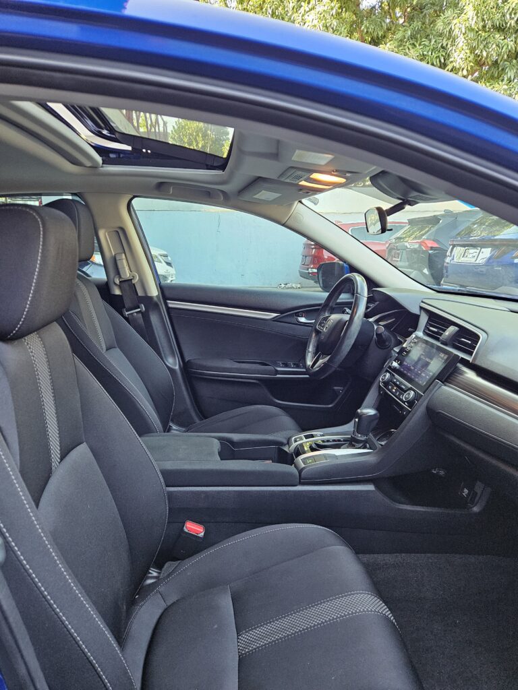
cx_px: 259
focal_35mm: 23
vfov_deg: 73.9
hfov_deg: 58.9
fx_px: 459
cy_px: 345
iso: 500
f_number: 1.8
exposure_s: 1/170
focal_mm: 5.4
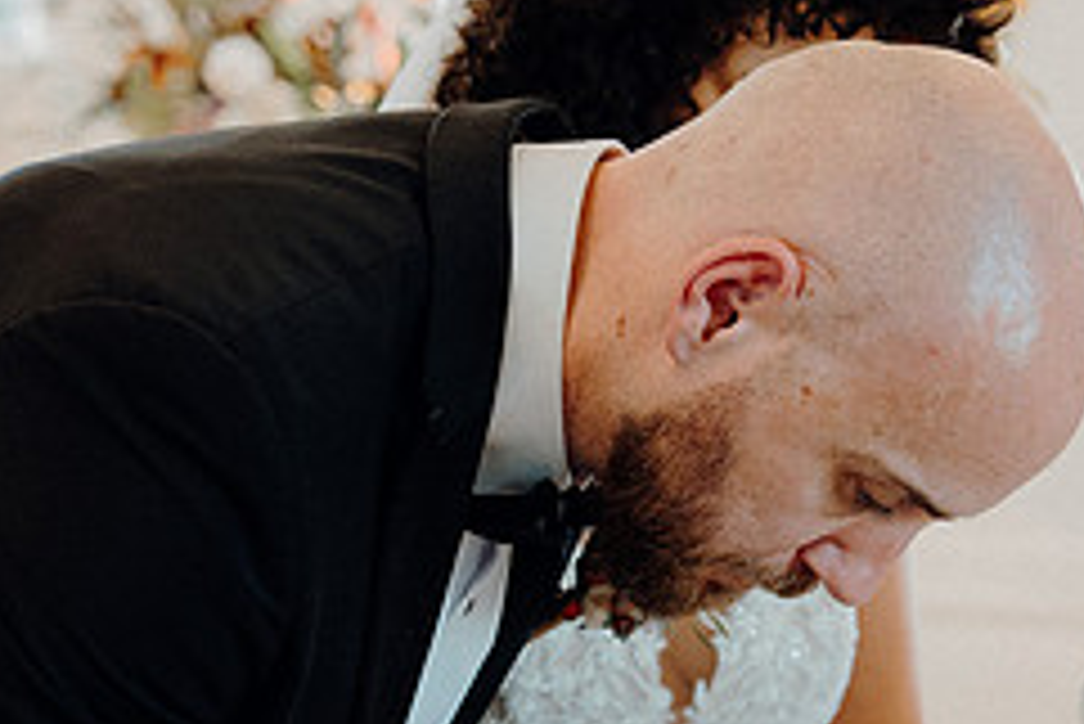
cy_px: 708
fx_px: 4067
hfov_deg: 15.1
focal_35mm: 135
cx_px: 895
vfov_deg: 10.1
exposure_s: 1/160
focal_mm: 56
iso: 1250
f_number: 3.5
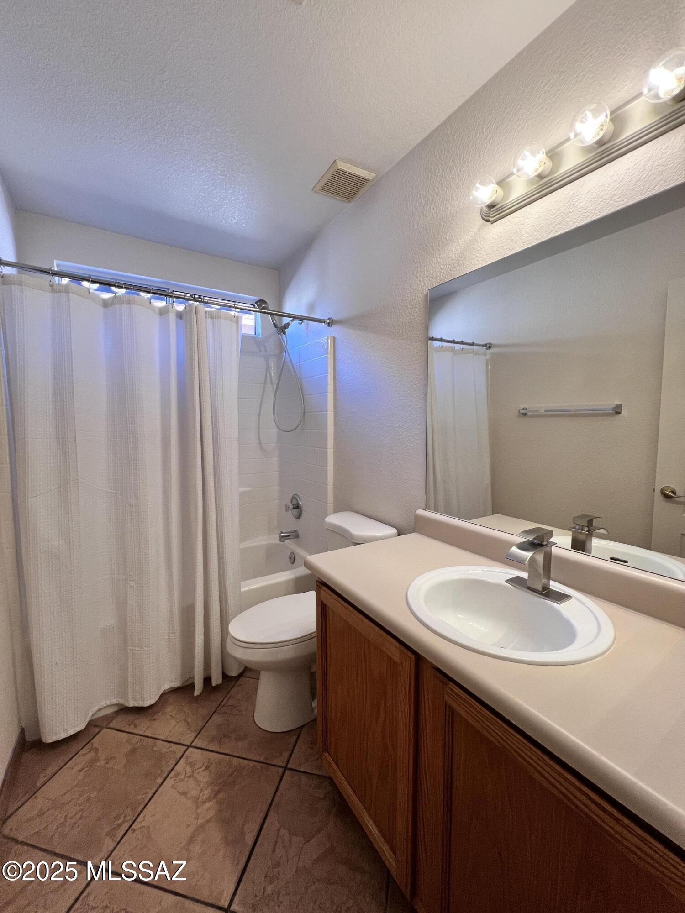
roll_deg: -0.1
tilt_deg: -5.2
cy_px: 456
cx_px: 342
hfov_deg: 89.9
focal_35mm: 13
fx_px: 343
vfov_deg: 106.2
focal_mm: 1.57
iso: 160
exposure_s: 1/120
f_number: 1.8
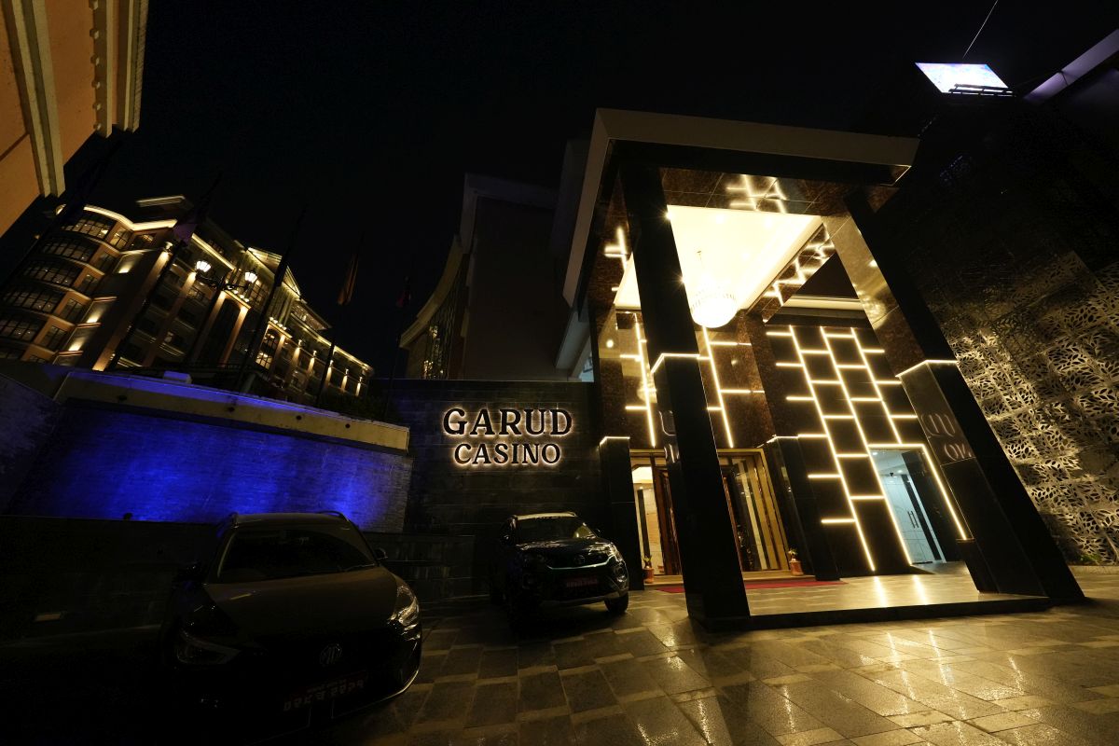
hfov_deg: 112.6
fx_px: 373
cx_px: 560
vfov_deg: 90.0
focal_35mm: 12
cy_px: 373
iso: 6400
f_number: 5
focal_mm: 12
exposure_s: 1/160
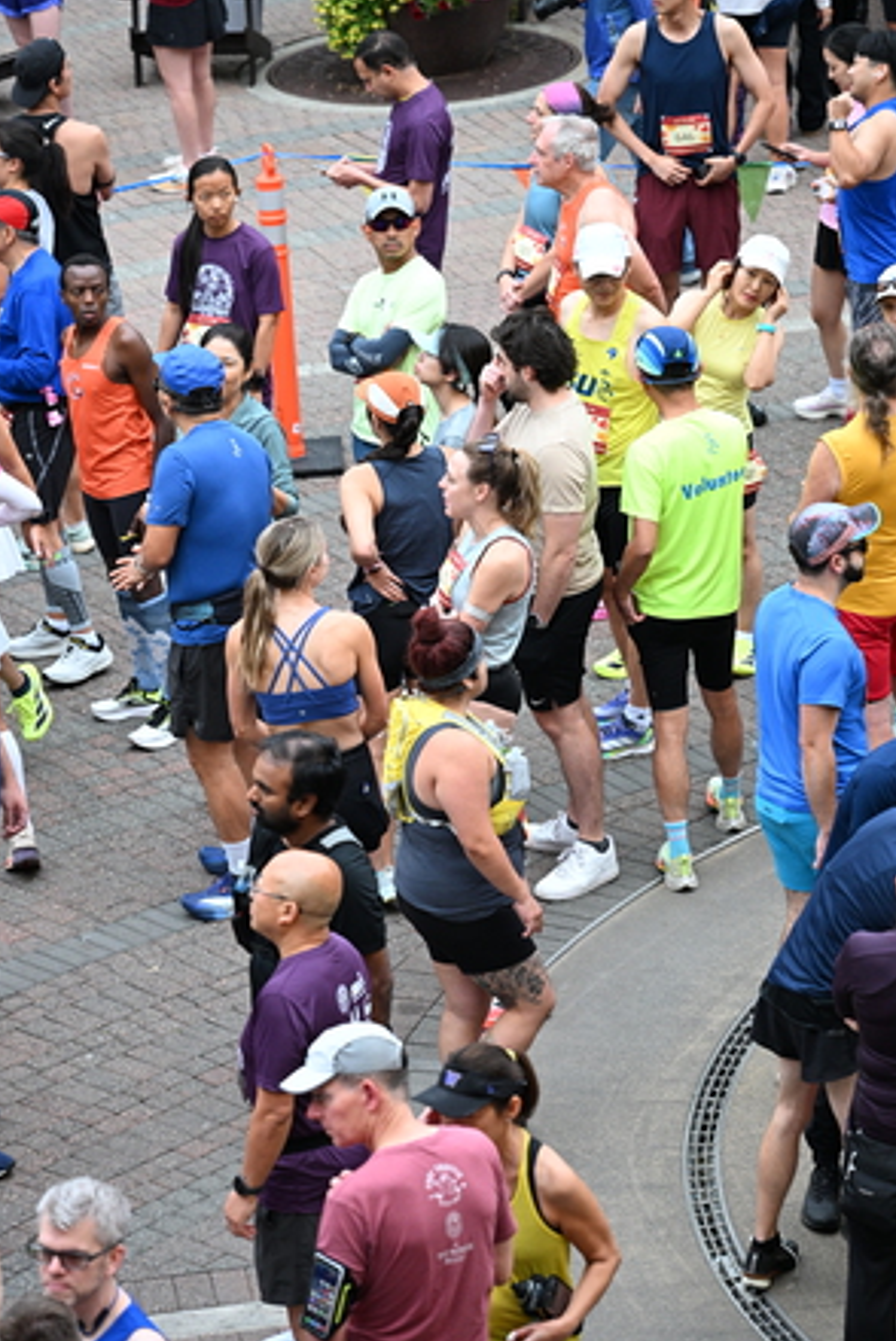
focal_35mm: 150
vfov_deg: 13.7
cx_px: 431
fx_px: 5591
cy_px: 692
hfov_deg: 9.2
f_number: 4
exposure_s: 1/400
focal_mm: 120
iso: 2000
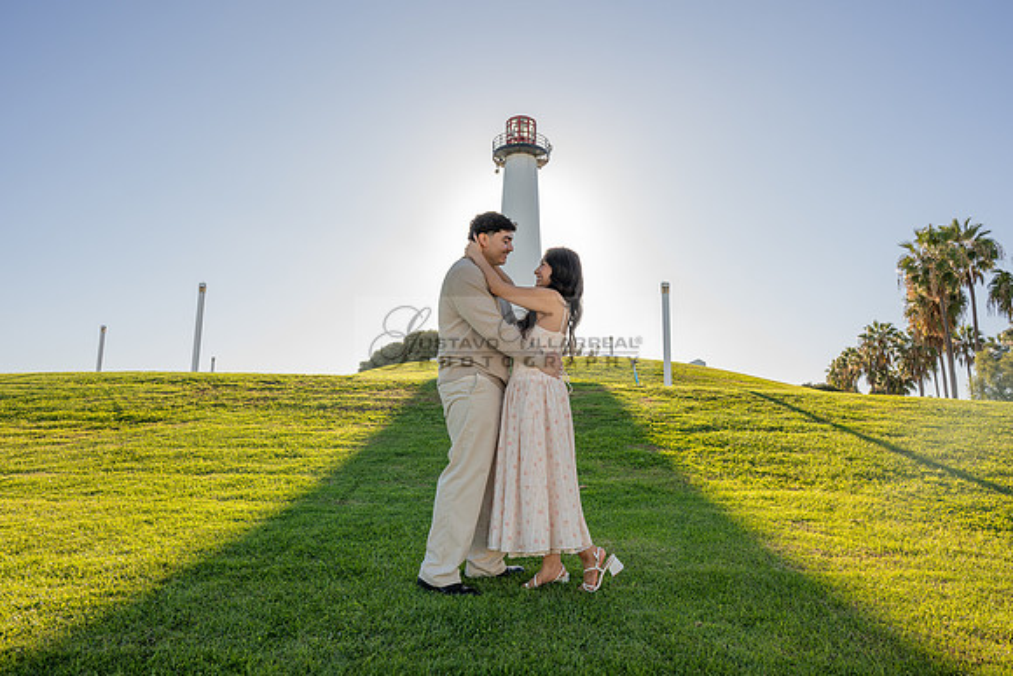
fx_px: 712
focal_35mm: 25
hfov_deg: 70.8
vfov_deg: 50.8
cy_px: 337
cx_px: 522
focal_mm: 24
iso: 200
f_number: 9
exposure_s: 1/200
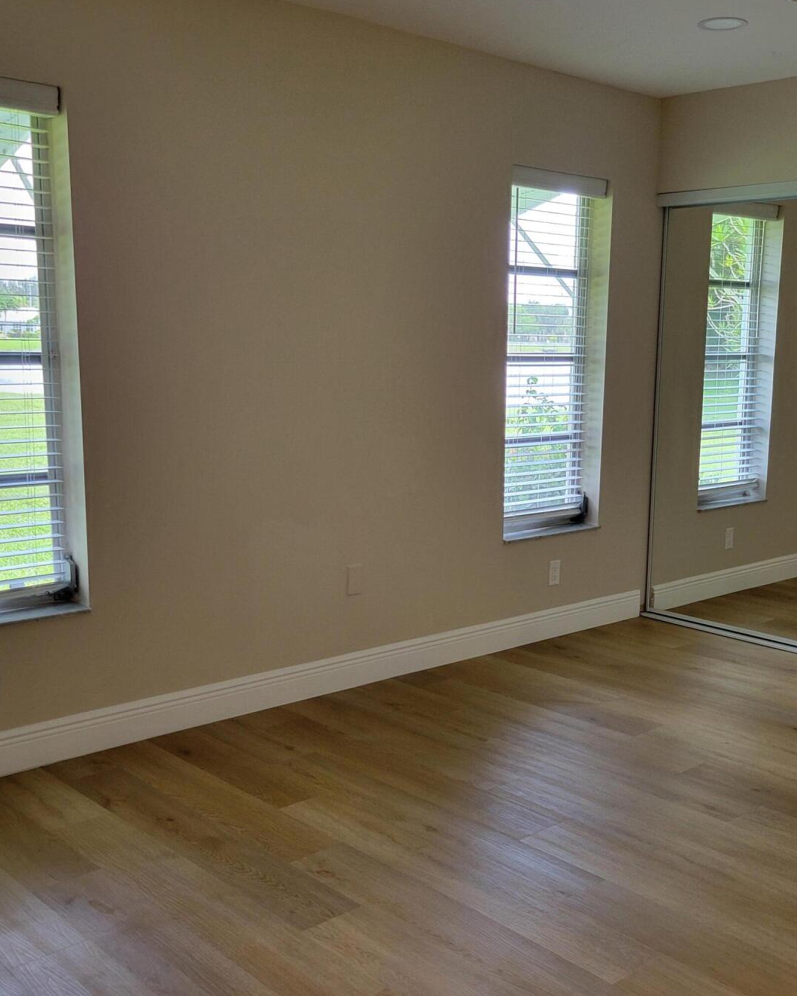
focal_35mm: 38
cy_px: 527
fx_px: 1120
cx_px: 450
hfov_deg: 39.1
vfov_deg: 47.9
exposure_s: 1/120
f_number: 1.8
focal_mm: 5.4
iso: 160
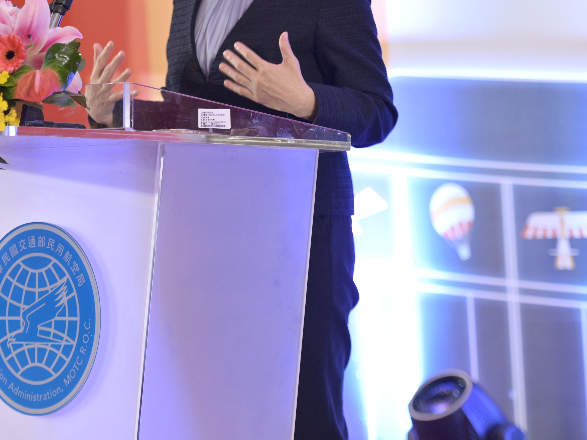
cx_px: 165
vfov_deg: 7.3
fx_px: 3425
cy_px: 91
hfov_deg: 9.8
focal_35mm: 202
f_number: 2.8
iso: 800
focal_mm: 110
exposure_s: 1/200
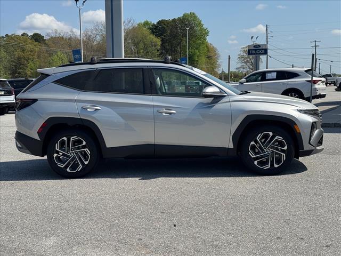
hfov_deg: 39.7
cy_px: 128
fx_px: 473
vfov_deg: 30.3
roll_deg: +2.4
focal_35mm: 48
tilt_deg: -3.8
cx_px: 170
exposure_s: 1/5376
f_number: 1.78
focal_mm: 6.76
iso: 64
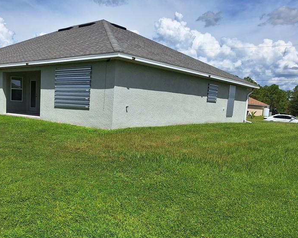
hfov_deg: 52.8
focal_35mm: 33
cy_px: 141
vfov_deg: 44.3
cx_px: 91
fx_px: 291
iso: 40
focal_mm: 5.54
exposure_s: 1/4444
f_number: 1.8
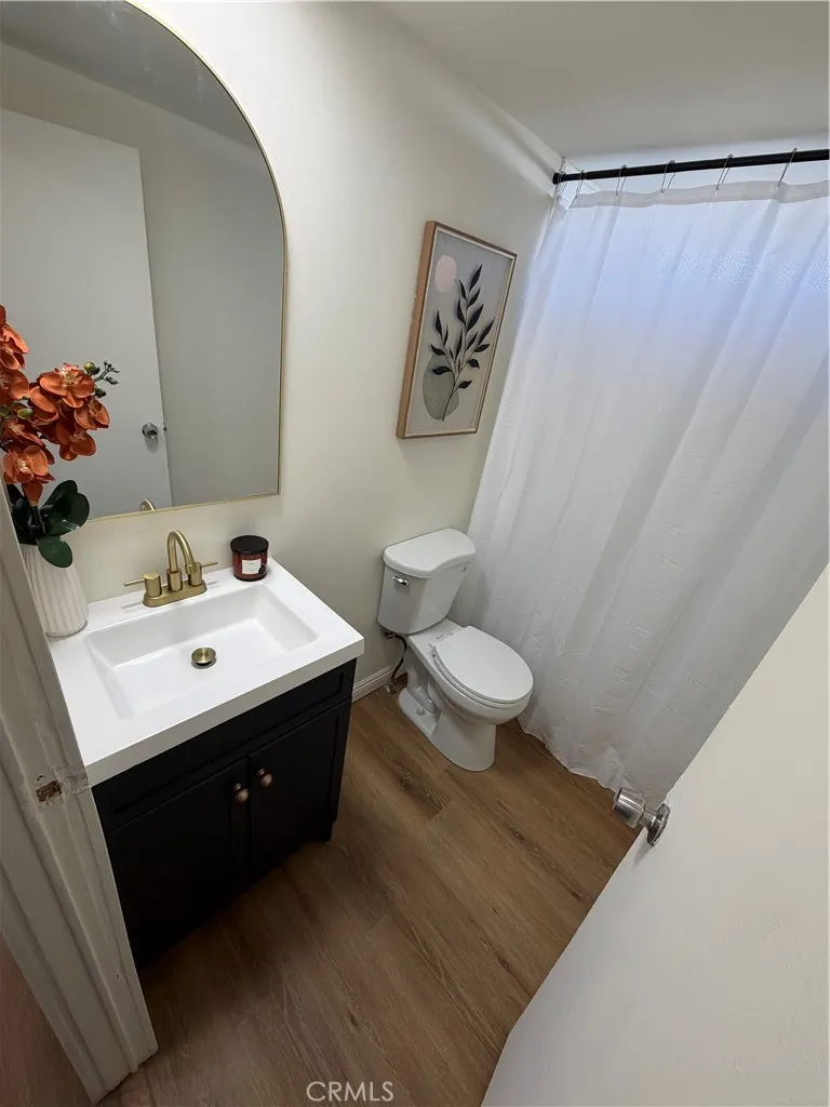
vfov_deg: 102.1
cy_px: 554
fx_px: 448
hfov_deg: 85.7
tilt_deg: -27.5
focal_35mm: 14
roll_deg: -10.3
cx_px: 415
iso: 125
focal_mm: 2.22
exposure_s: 1/121
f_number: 2.2
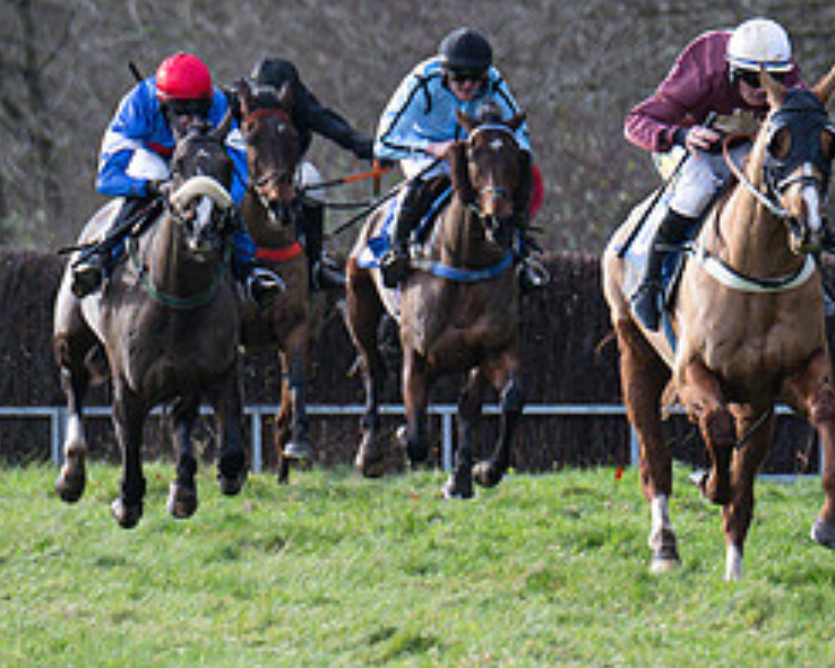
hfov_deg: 1.6
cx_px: 1069
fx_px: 30087
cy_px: 253
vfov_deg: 1.3
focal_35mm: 1217
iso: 400
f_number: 2.8
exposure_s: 1/2000
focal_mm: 200
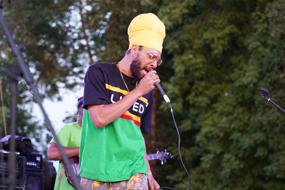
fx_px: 1092
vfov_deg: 9.9
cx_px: 140
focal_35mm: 138
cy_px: 67
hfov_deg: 14.9
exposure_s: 1/160
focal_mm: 105
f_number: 4
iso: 1000
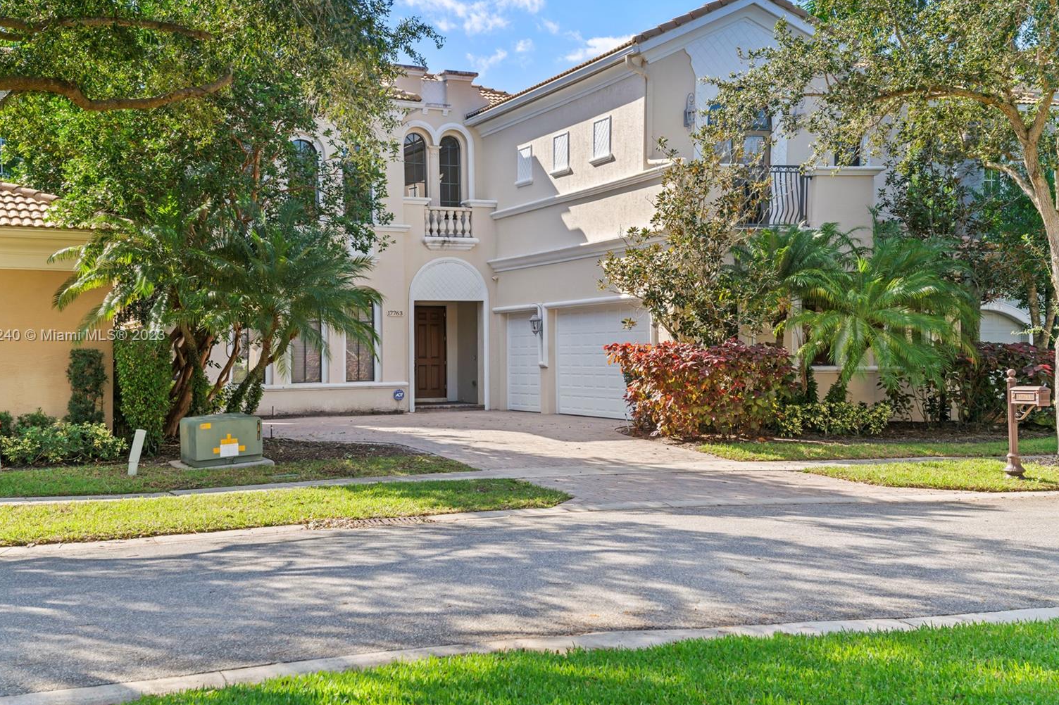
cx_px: 503
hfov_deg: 39.6
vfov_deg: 27.0
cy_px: 336
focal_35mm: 50
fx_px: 1470
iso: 100
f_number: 8
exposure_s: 1/30
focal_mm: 47
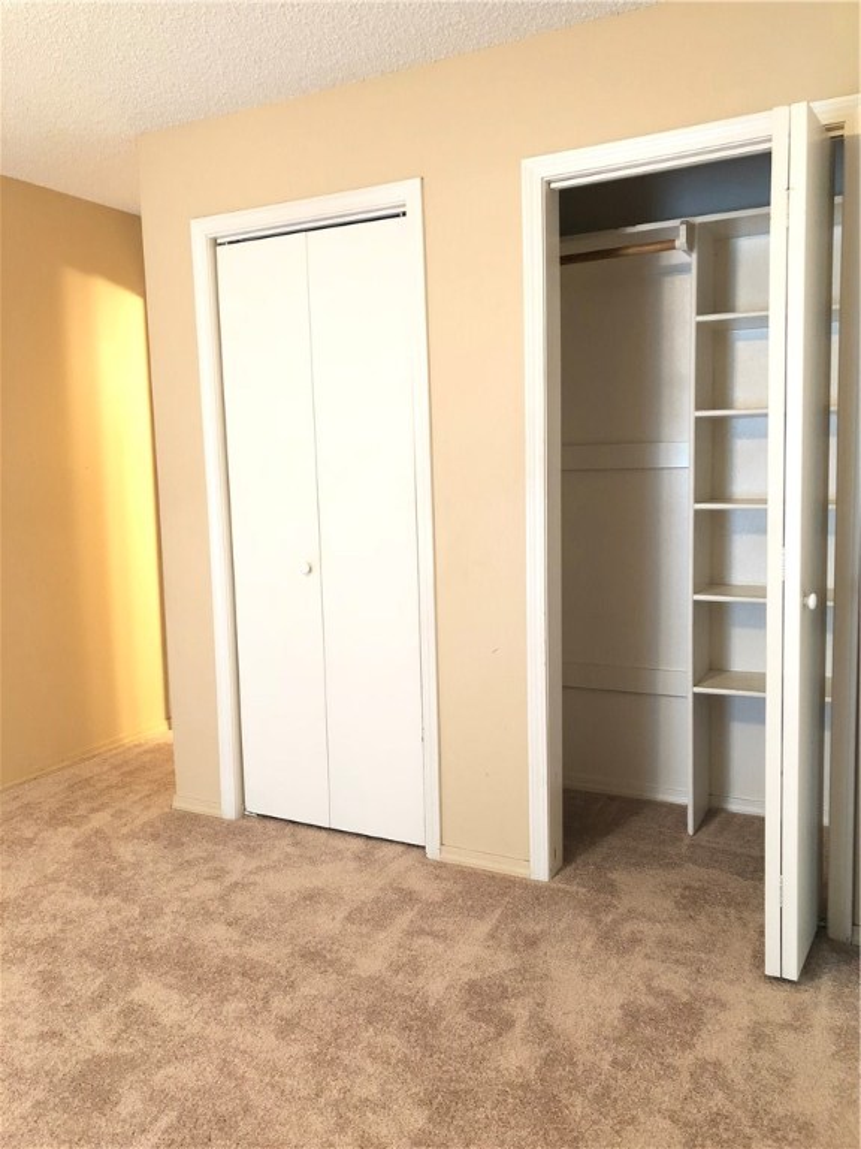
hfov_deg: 49.7
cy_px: 574
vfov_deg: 63.4
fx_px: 929
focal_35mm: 28
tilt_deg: -5.9
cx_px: 430
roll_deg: +1.1
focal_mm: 4
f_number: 1.8
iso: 100
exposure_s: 1/9
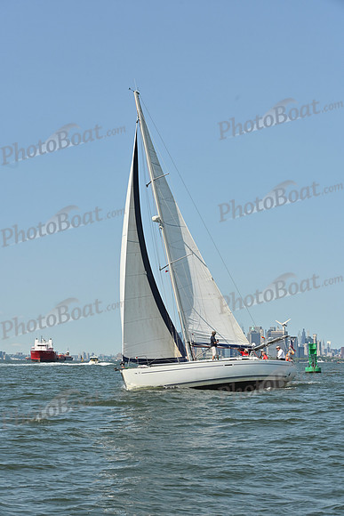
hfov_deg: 19.5
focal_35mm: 70
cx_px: 172
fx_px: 1003
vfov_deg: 28.8
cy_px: 258
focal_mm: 70
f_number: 8
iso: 320
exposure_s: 1/1250
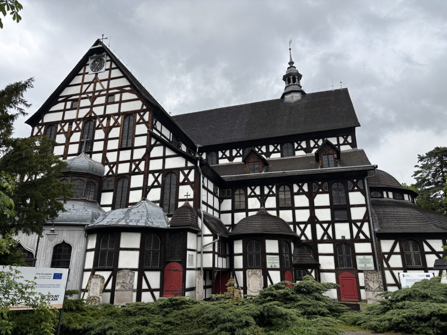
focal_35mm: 26
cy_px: 168
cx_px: 224
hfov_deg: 67.3
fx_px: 336
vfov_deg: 53.1
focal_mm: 5.96
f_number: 1.6
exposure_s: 1/3106
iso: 50
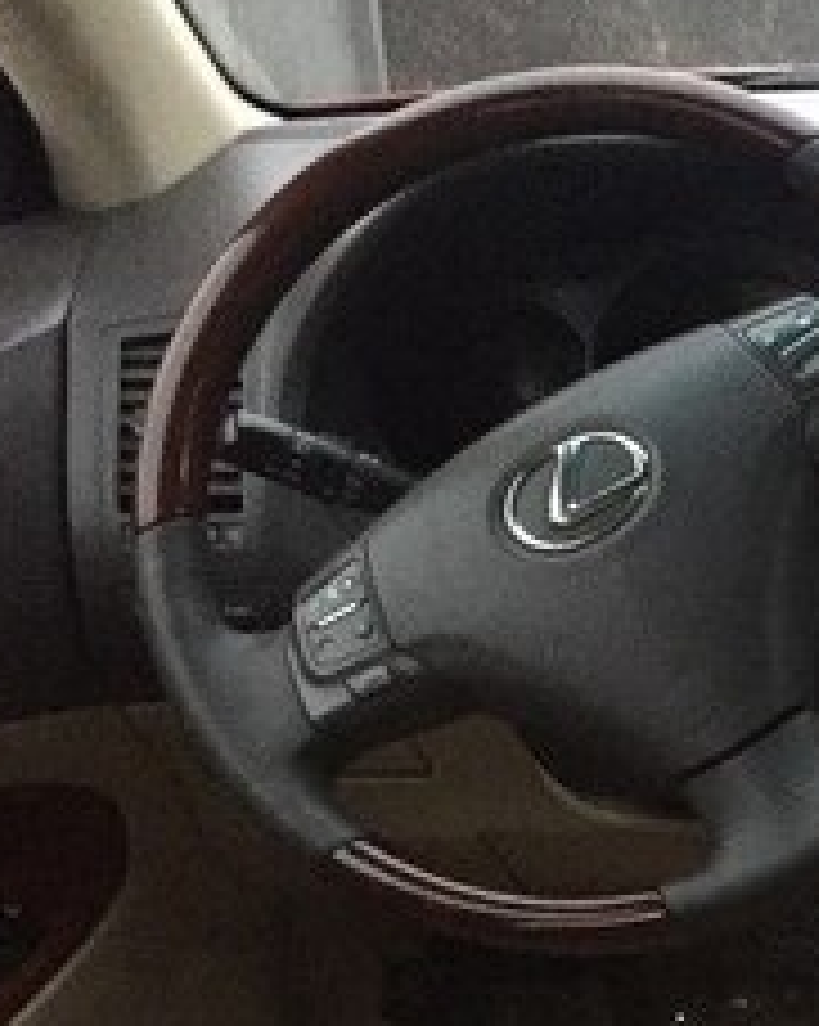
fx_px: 2488
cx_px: 1364
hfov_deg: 16.4
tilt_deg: -26.9
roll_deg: -1.7
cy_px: 884
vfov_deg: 22.8
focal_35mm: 82
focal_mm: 4.15
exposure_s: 1/17
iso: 400
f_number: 2.2
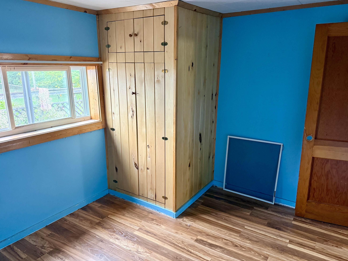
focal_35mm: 25
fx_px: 251
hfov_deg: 69.4
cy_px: 132
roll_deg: -0.9
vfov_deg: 54.9
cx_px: 179
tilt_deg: -13.4
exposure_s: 1/60
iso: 500
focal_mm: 6.76
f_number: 1.78
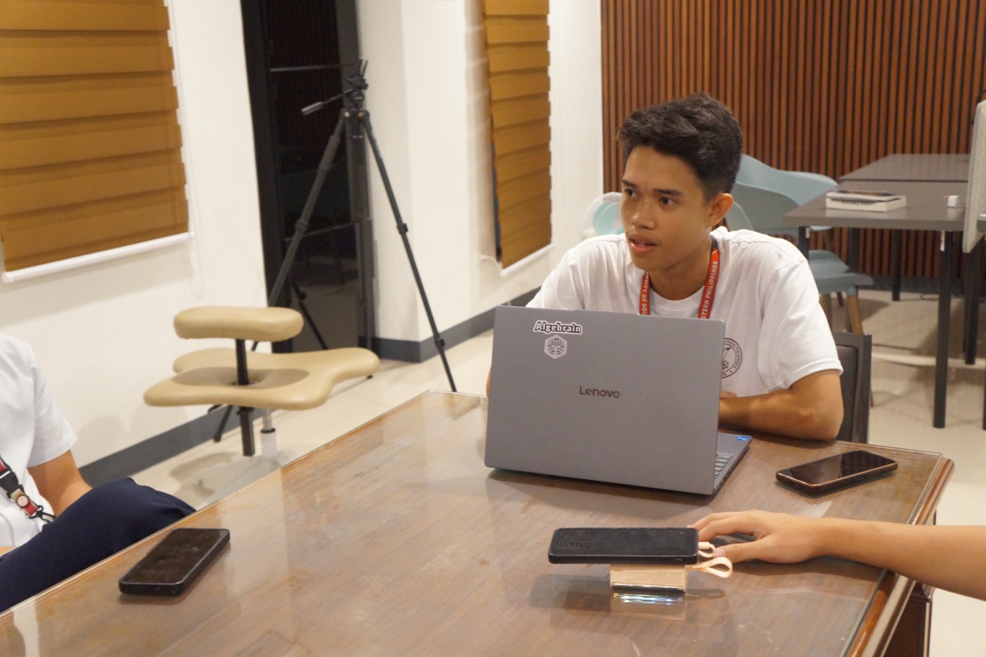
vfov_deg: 31.9
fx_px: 1150
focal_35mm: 42
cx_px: 493
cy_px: 328
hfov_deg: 46.4
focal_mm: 28
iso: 3200
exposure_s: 1/20
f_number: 4
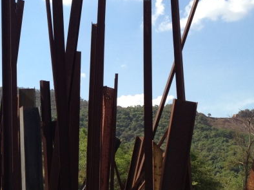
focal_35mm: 91
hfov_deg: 21.0
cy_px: 126
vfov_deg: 16.2
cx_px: 16
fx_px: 667
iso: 50
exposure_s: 1/1227
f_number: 2.4
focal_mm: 4.28
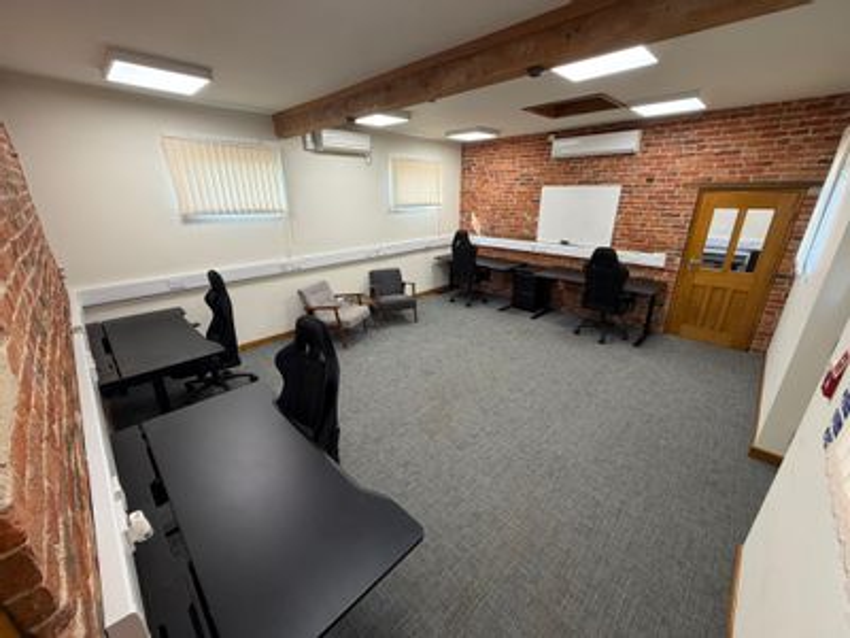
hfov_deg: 102.1
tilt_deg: -20.0
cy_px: 319
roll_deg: +1.5
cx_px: 425
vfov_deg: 85.7
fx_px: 344
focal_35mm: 14
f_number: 2.2
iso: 200
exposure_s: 1/100
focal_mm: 2.22
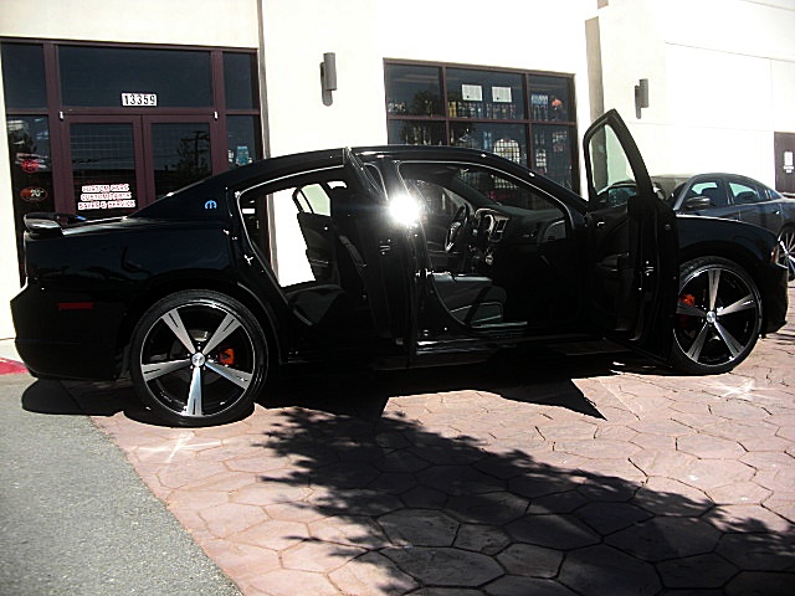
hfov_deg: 51.4
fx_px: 827
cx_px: 398
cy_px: 298
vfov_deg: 39.7
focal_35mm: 36
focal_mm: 6.3
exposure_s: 1/640
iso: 50
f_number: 2.8
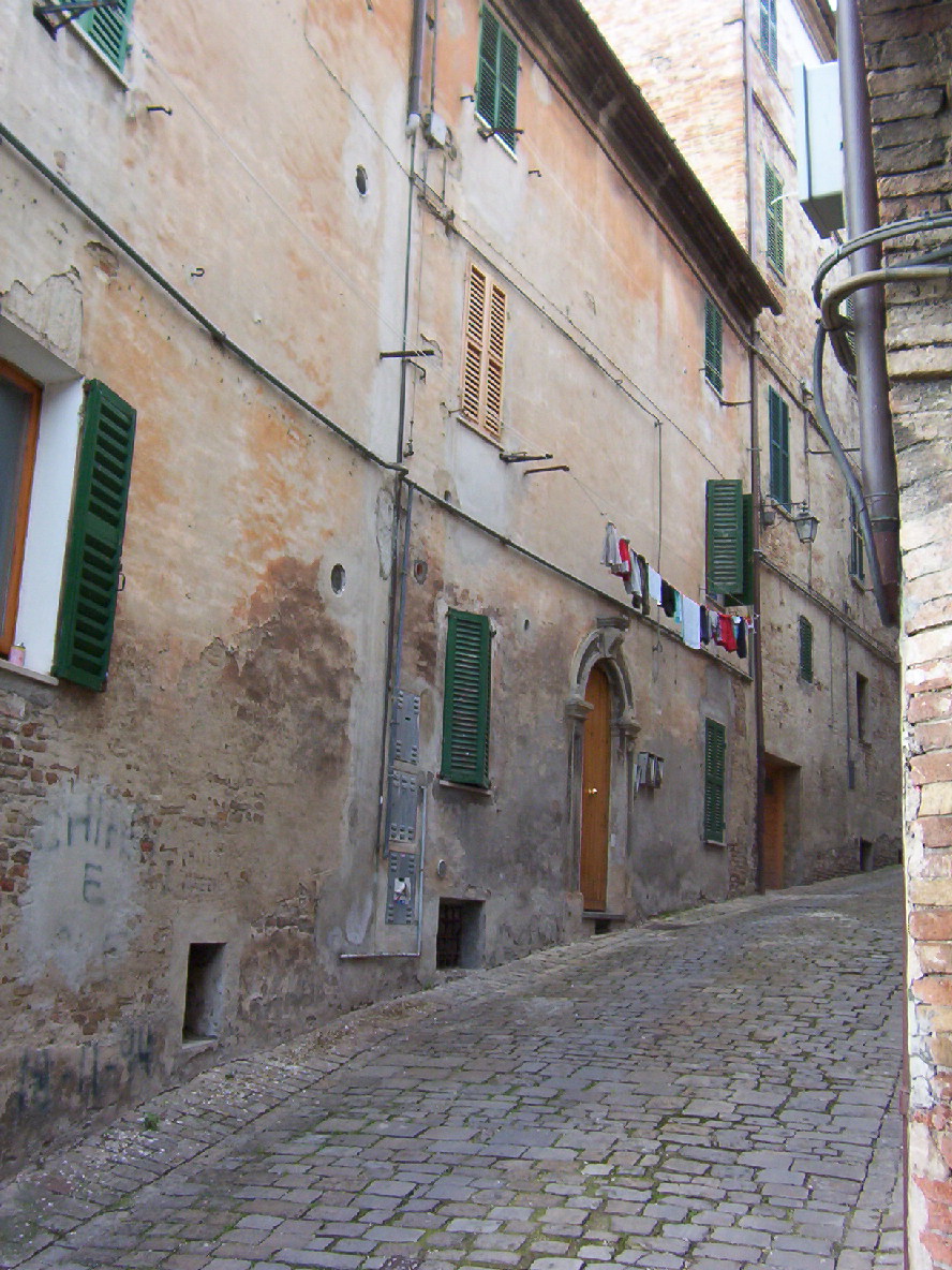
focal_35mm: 36
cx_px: 476
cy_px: 635
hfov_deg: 39.7
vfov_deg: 51.4
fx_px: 1320
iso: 100
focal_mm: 5.54
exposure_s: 1/171
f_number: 2.76
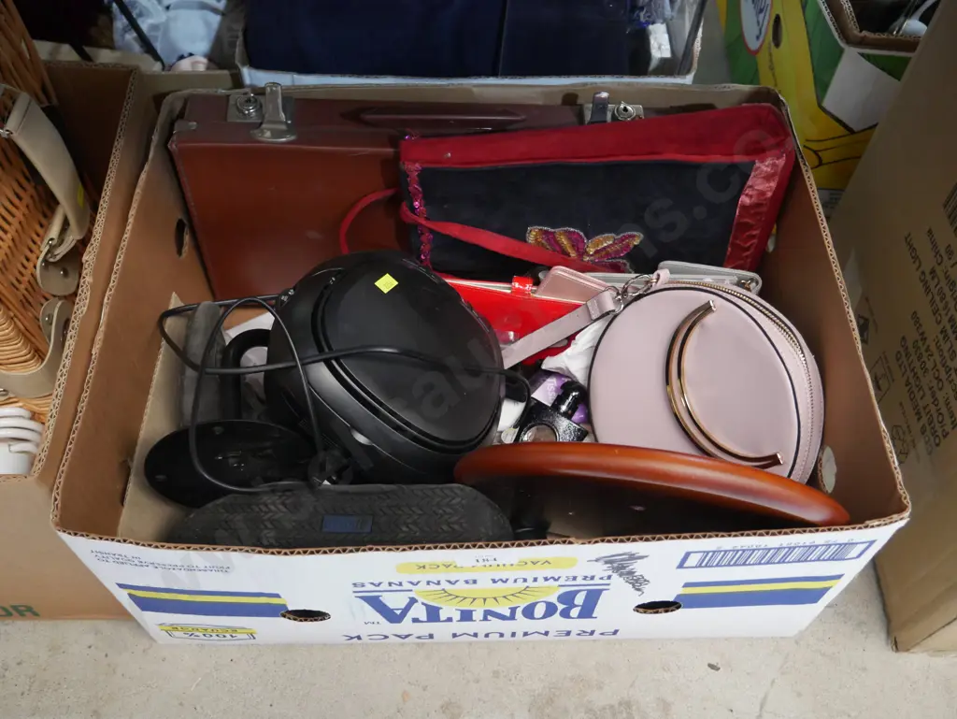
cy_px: 360
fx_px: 885
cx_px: 478
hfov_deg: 56.8
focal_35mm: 32
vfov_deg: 44.2
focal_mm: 16
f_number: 3.6
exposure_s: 1/60
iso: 2000
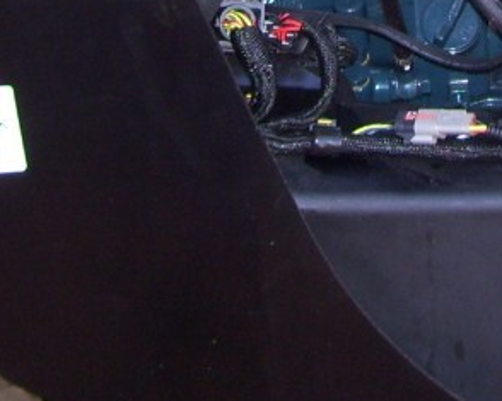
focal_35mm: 153
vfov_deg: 9.6
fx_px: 2272
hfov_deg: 12.6
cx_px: 348
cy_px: -319
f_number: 2.7
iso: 100
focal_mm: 6
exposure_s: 1/60
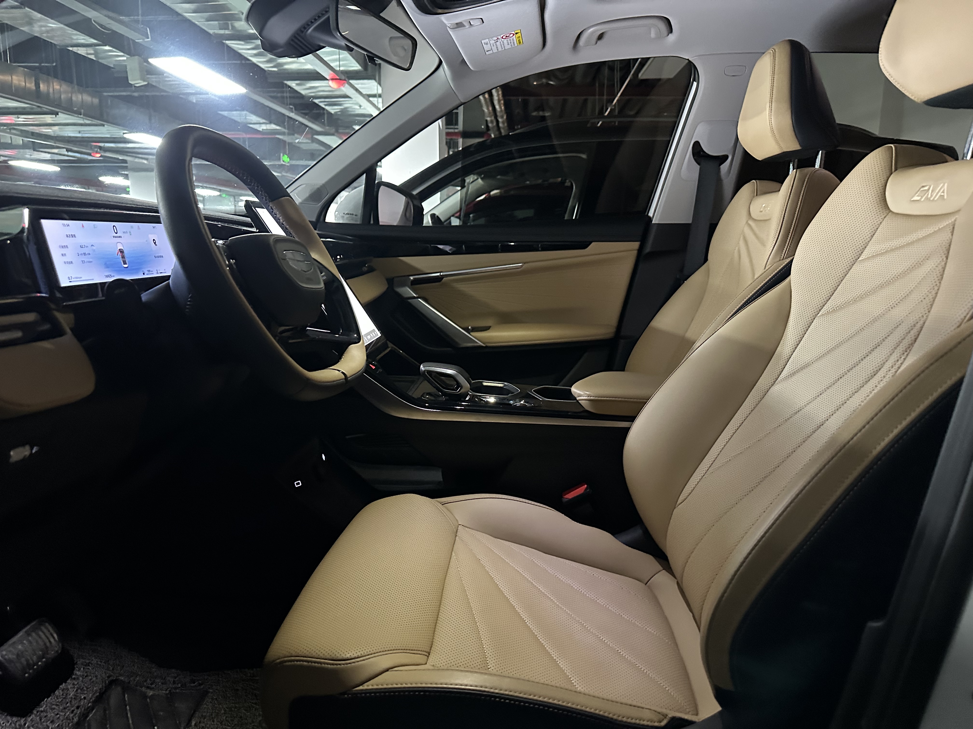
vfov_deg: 56.8
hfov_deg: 71.6
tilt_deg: -11.2
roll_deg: -1.3
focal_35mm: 24
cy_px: 364
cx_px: 486
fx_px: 675
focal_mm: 6.86
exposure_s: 1/30
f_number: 1.78
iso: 1000
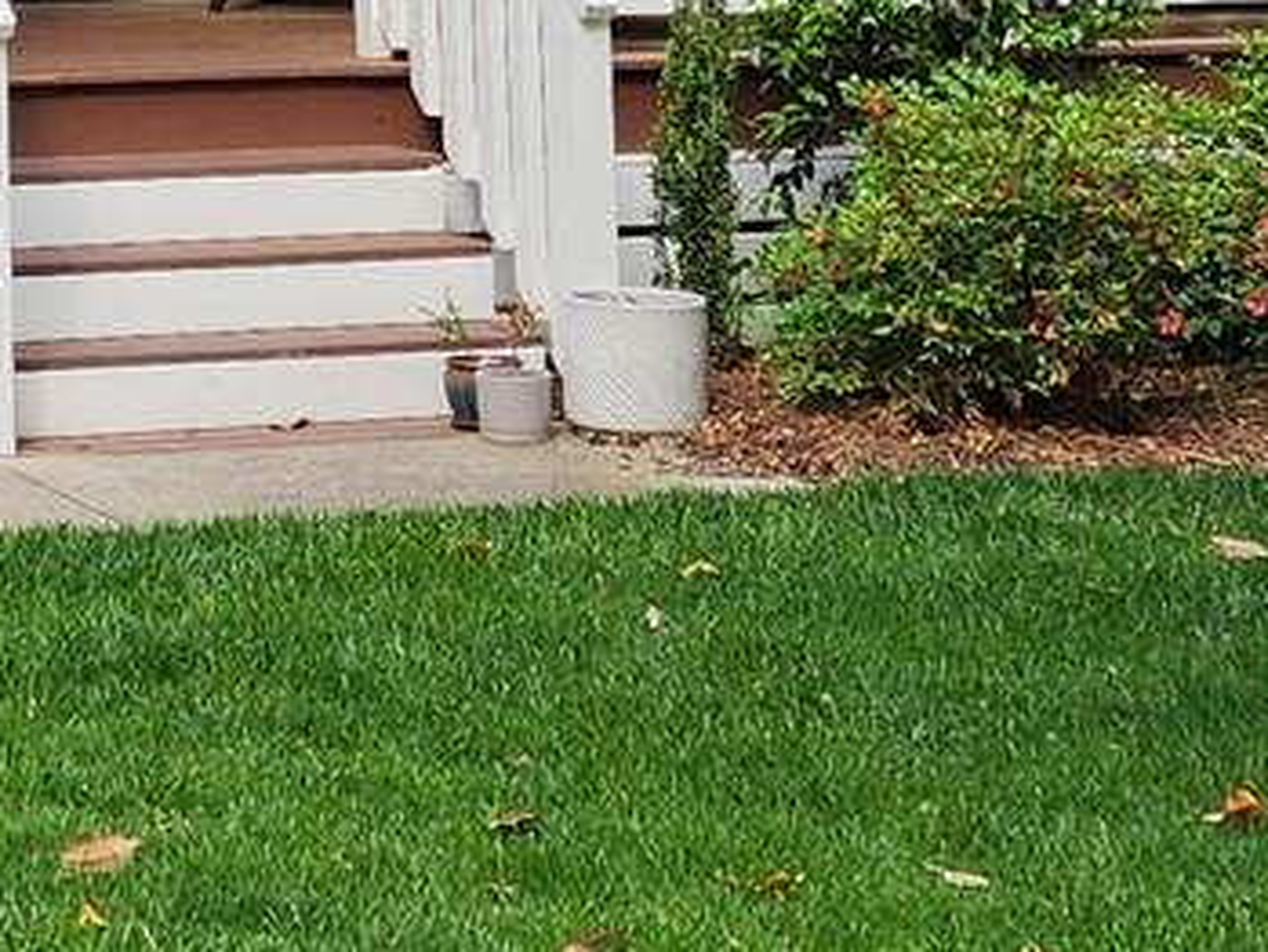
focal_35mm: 135
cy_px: -992
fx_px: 4947
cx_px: -149
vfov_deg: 10.1
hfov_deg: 14.3
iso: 12
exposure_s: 1/227
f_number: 1.8
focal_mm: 6.4
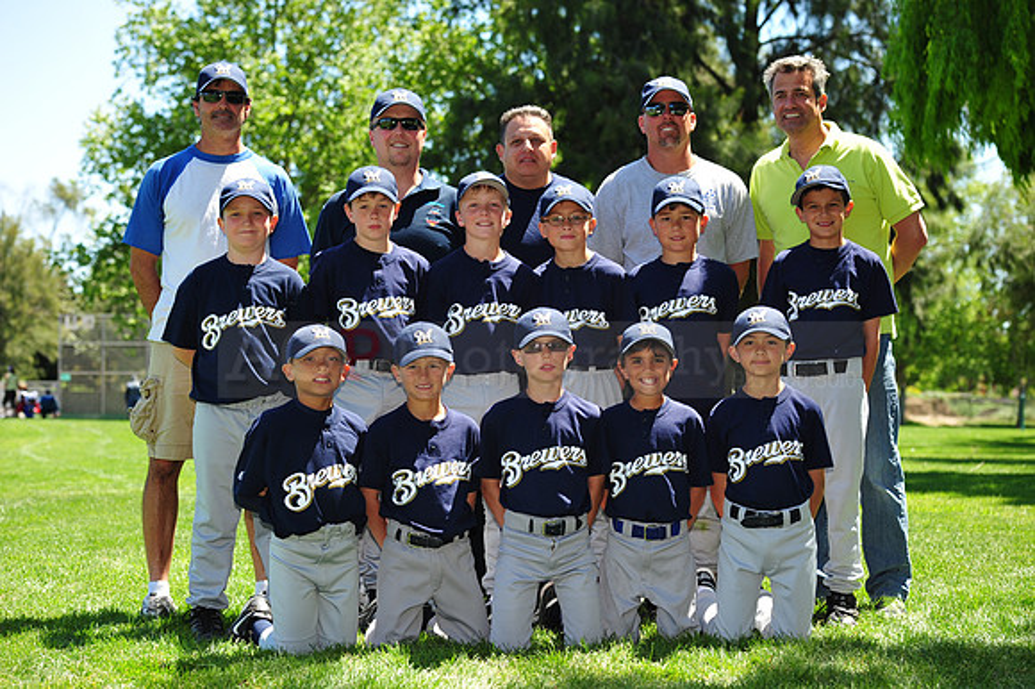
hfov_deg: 25.4
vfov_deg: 17.0
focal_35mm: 80
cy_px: 344
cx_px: 518
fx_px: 2299
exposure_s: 1/400
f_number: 5
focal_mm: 80
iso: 200
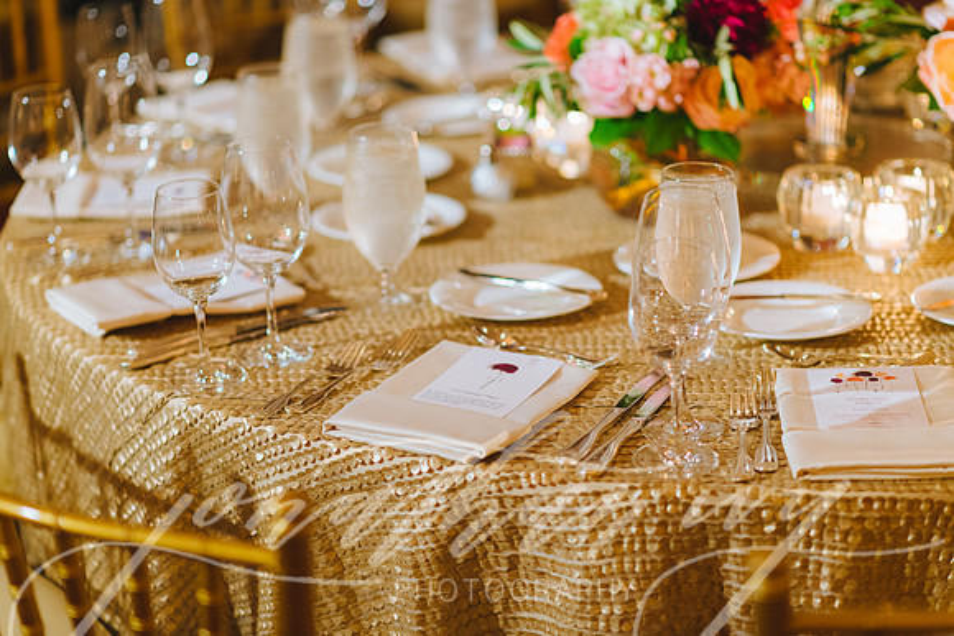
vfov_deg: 16.1
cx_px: 477
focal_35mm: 85
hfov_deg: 23.9
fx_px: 2254
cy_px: 318
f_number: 2
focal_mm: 85
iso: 1600
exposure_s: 1/100
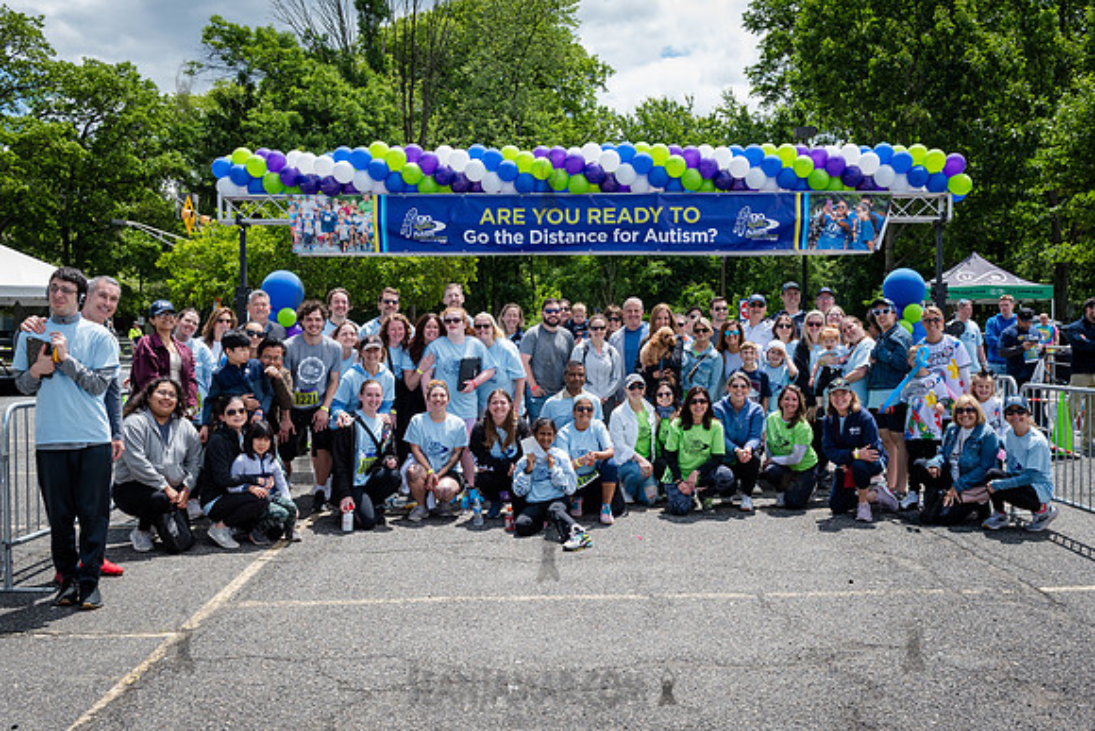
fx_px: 1119
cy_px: 387
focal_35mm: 37
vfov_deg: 36.2
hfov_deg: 52.1
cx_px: 590
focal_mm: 31
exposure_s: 1/640
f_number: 7.1
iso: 400
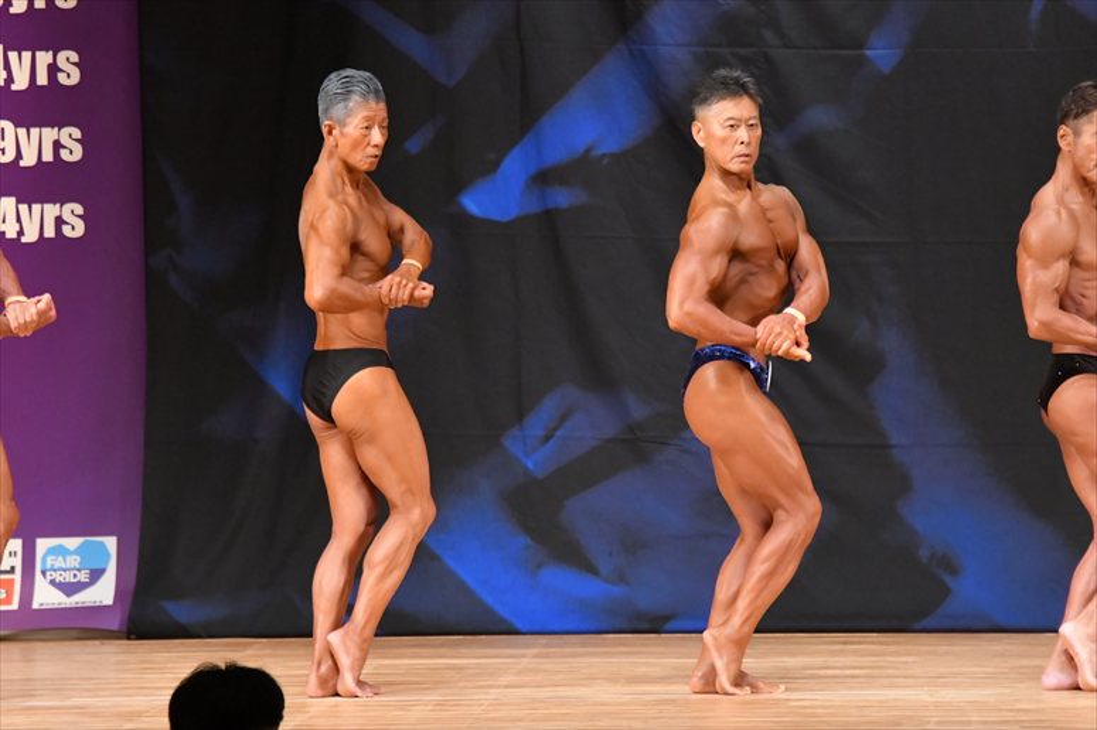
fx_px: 8680
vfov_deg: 4.8
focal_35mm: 285
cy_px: 365
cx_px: 548
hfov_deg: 7.2
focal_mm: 190
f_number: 5.6
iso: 7200
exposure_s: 1/400
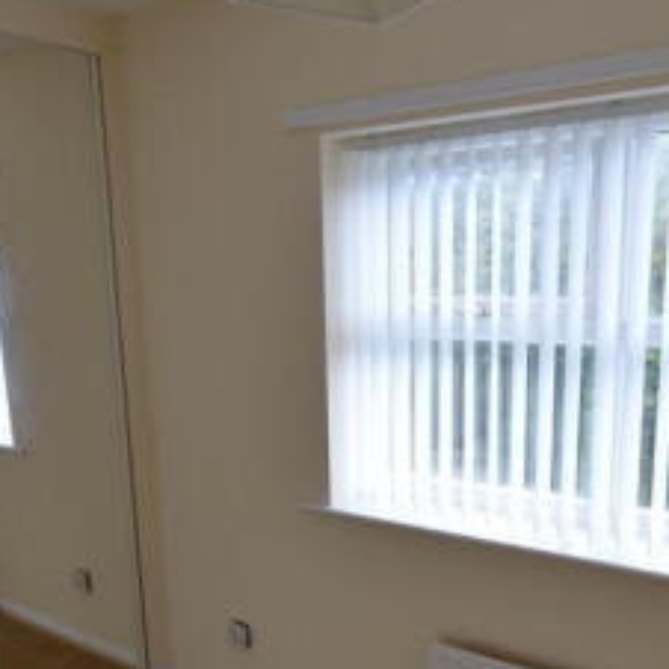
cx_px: 389
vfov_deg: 44.0
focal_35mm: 37
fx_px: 809
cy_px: 466
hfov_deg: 44.8
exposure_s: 1/125
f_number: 5.6
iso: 400
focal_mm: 10
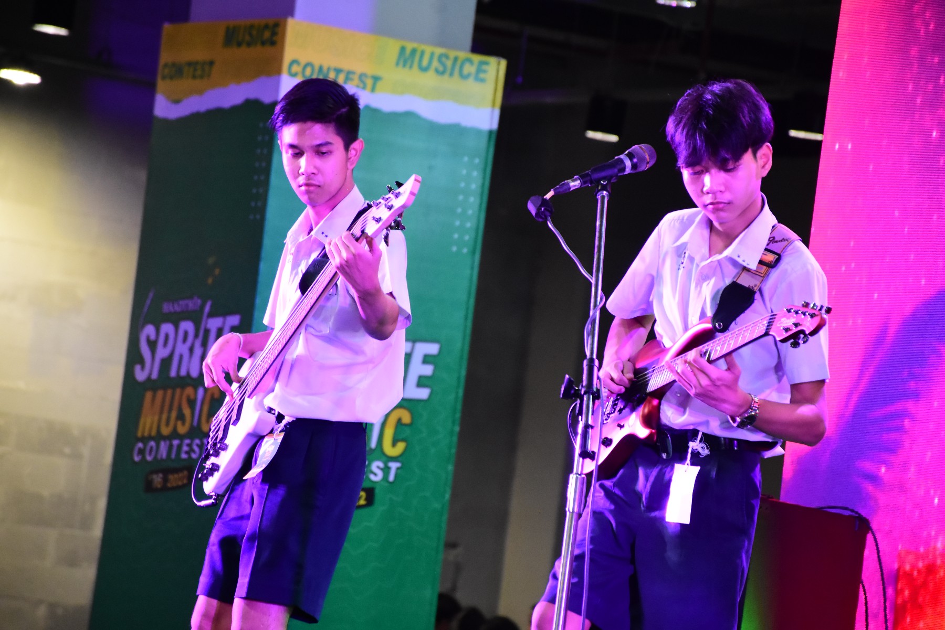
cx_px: 472
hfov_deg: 9.8
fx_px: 5513
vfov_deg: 6.5
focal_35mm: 210
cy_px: 315
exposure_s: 1/100
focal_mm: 140
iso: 4000
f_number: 5.6
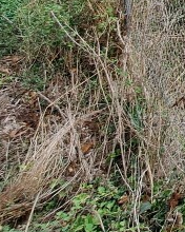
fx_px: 404
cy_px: -110
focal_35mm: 59
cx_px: 379
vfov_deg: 25.0
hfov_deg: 17.5
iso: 40
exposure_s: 1/755
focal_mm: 1.74
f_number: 2.2
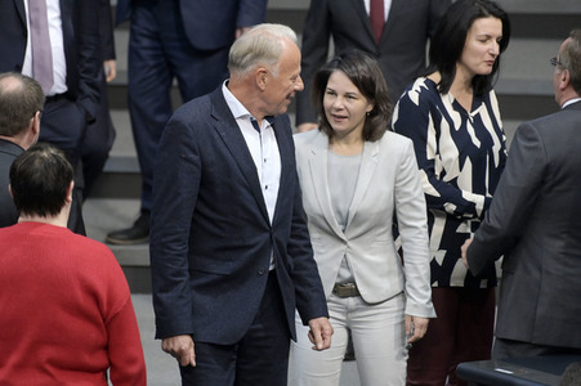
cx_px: 290
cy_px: 193
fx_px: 7418
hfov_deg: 4.5
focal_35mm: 460
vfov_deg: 3.0
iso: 10000
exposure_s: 1/320
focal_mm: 460
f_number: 5.6
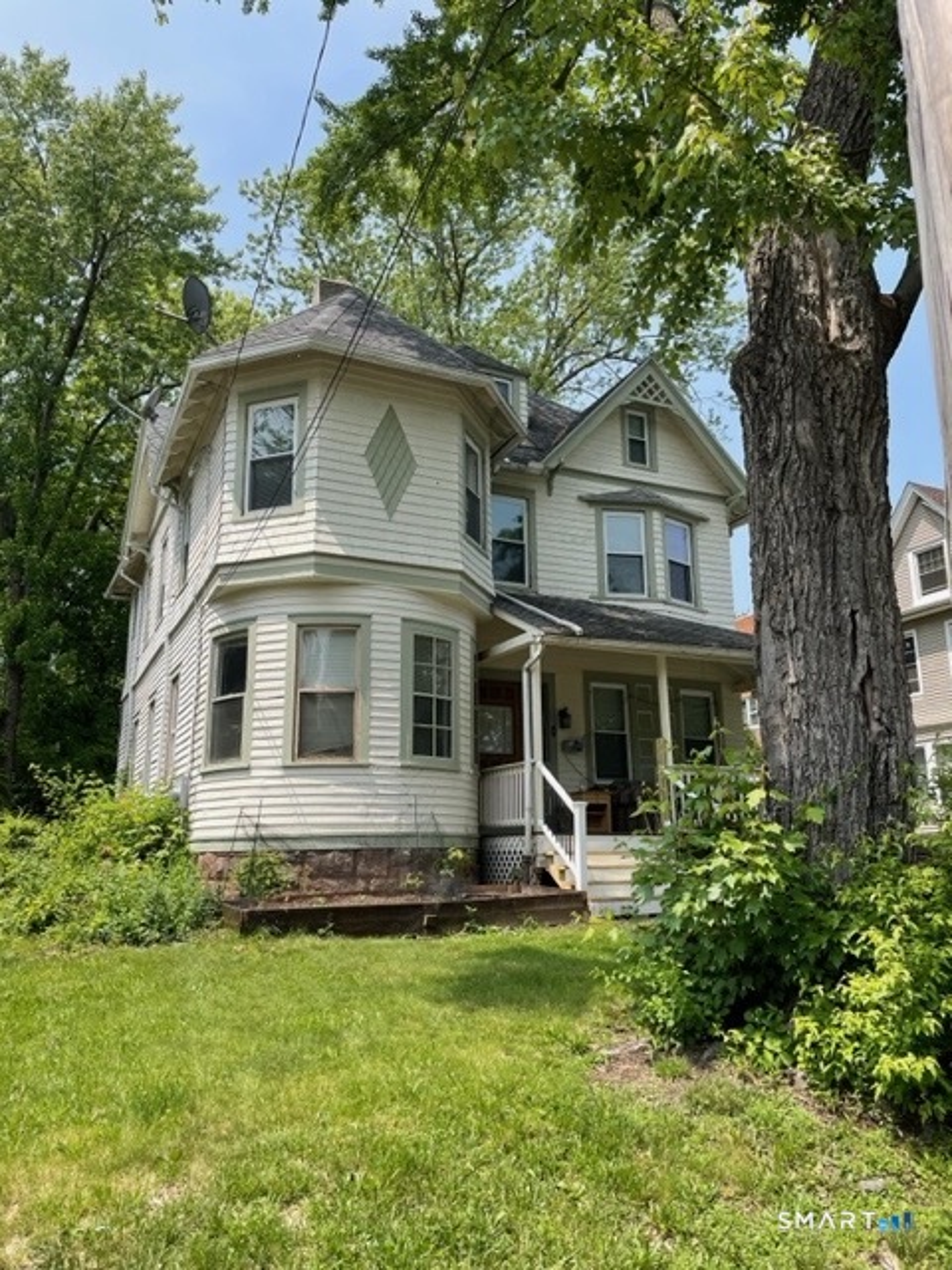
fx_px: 953
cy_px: 635
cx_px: 476
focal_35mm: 26
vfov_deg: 67.3
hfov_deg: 53.1
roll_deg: +0.3
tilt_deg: +13.8
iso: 32
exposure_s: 1/1825
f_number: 1.6
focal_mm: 4.2
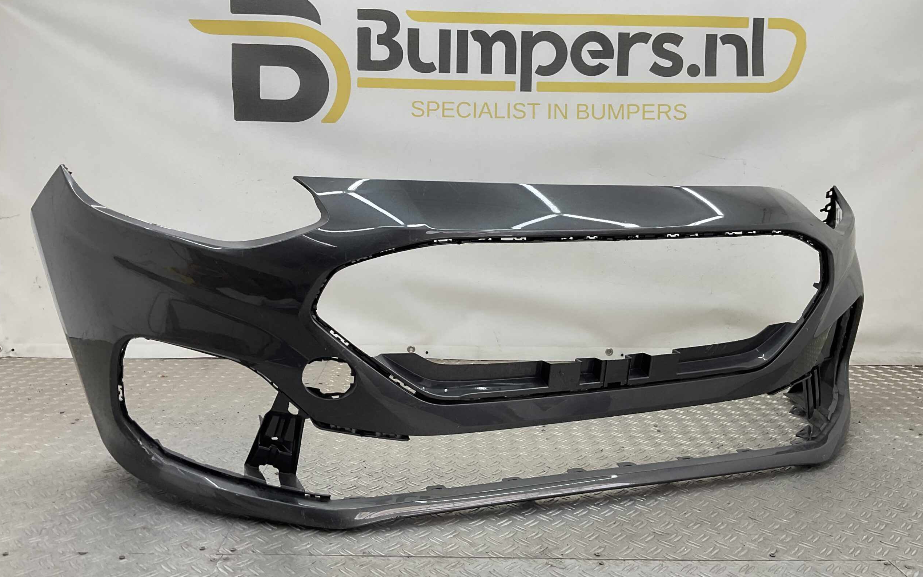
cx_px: 461
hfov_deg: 61.2
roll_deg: -3.3
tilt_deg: -9.4
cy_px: 287
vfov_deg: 40.6
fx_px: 780
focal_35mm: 31
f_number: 1.8
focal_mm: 3
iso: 20
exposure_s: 1/100
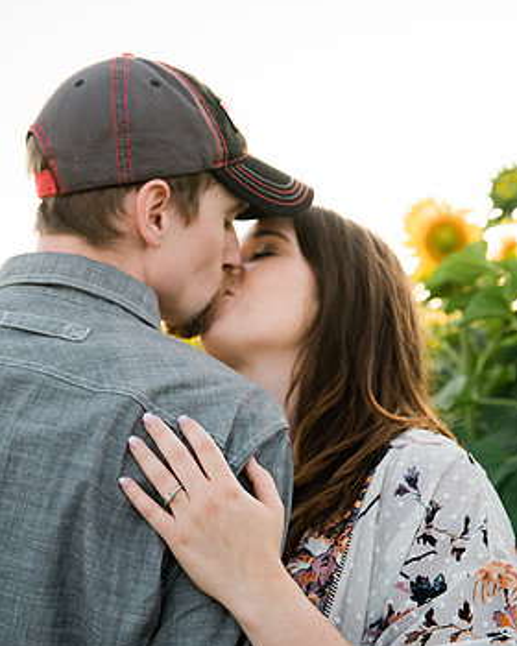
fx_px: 1109
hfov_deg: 26.2
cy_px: 406
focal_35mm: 58
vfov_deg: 32.3
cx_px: 246
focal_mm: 48
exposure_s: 1/320
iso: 320
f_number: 5.6
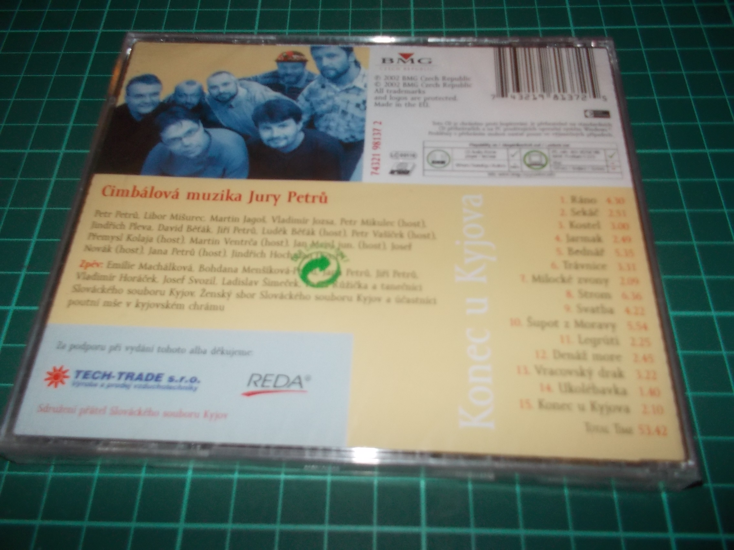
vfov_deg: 48.2
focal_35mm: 29
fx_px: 615
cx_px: 367
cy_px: 275
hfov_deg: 61.7
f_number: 3.3
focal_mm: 4.1
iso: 200
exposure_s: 1/30
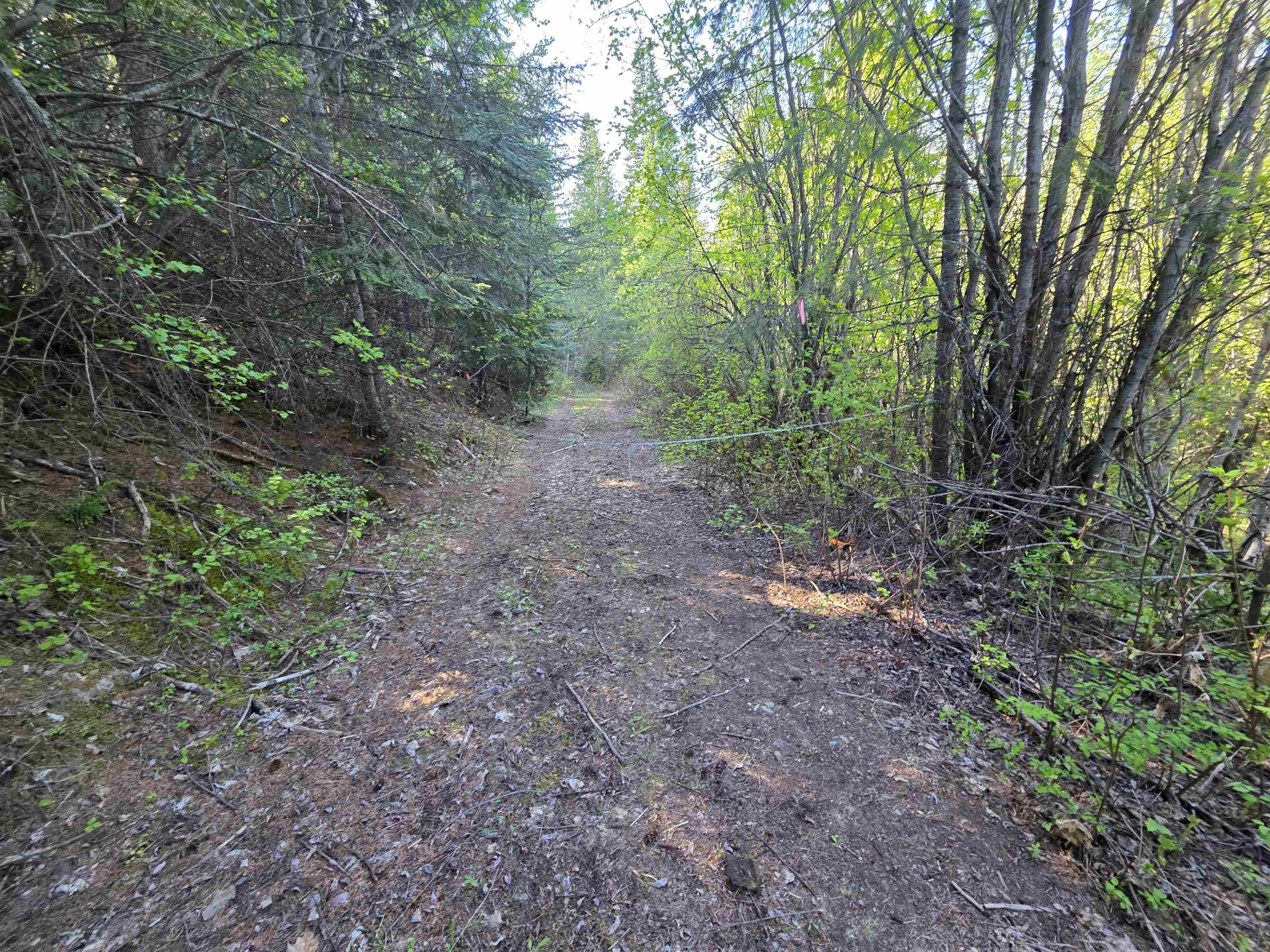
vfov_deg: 89.9
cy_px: 476
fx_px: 477
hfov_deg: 106.2
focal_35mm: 13
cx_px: 635
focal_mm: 2.2
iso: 125
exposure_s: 1/120
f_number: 1.9
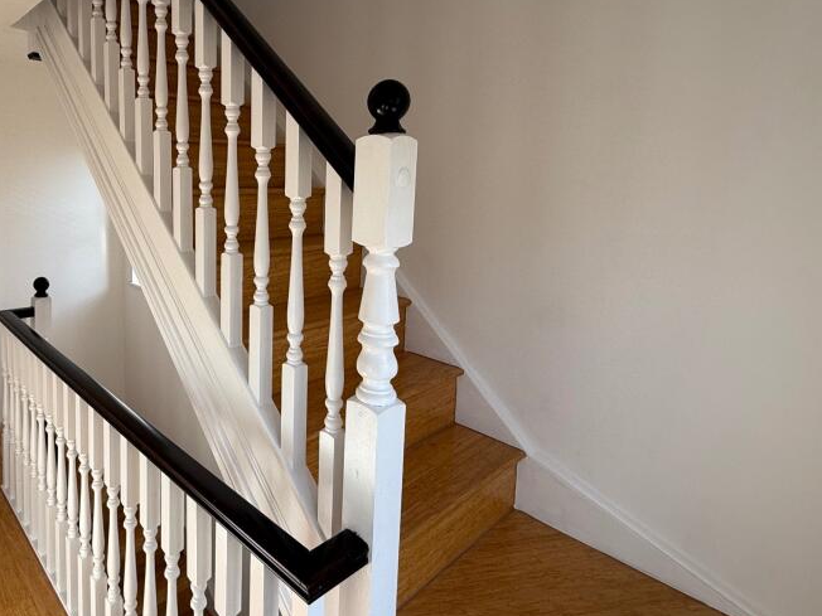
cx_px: 277
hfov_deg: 74.2
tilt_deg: -5.1
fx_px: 522
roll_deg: -0.6
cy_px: 227
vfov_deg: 60.2
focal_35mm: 22
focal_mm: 2.22
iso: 50
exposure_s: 1/237
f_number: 2.2
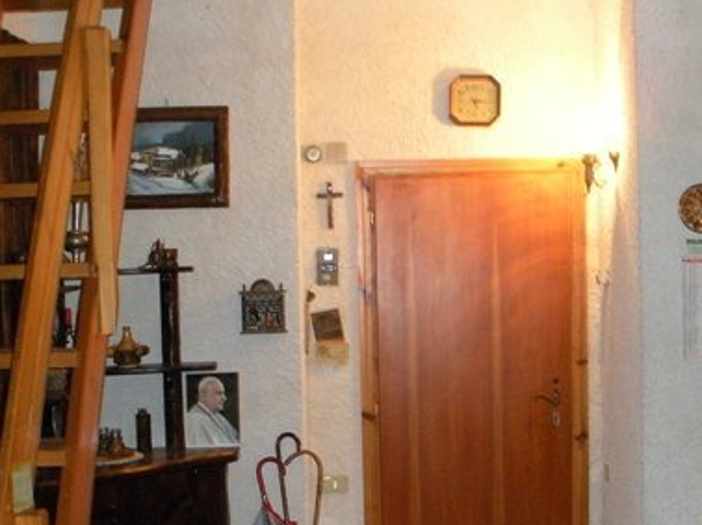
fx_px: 1236
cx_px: 453
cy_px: 390
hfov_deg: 31.5
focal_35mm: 61
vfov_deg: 23.8
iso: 491
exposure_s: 1/8
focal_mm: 6.3
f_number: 3.5
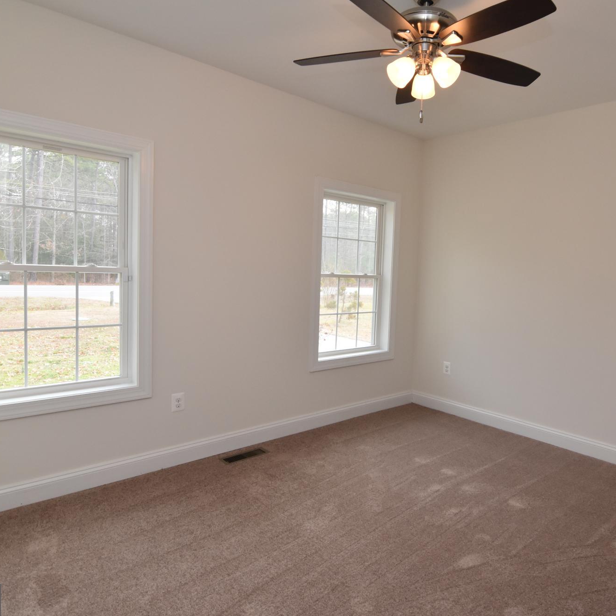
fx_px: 436
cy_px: 301
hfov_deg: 69.7
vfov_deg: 70.5
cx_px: 374
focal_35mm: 22
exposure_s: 1/125
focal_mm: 11
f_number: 5.6
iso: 800
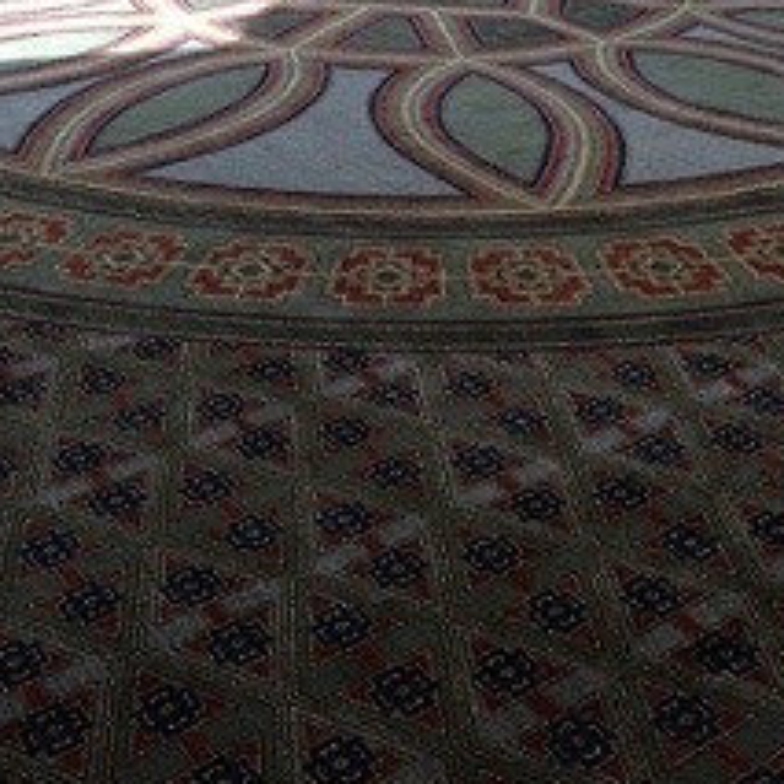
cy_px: 177
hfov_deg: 30.6
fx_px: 1435
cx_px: 394
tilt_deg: -22.0
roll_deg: +0.8
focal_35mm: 56
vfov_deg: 30.0
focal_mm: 4.15
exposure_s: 1/120
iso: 40
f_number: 2.2
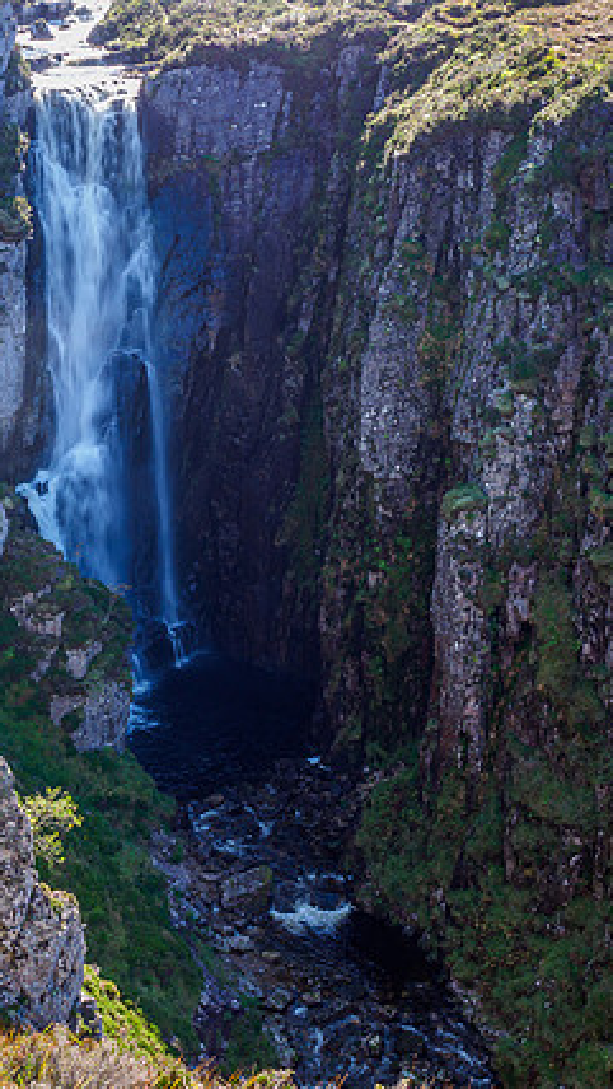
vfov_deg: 33.8
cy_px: 543
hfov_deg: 19.2
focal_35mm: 62
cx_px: 122
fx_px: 1790
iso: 200
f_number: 7.1
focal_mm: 21
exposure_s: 1/15
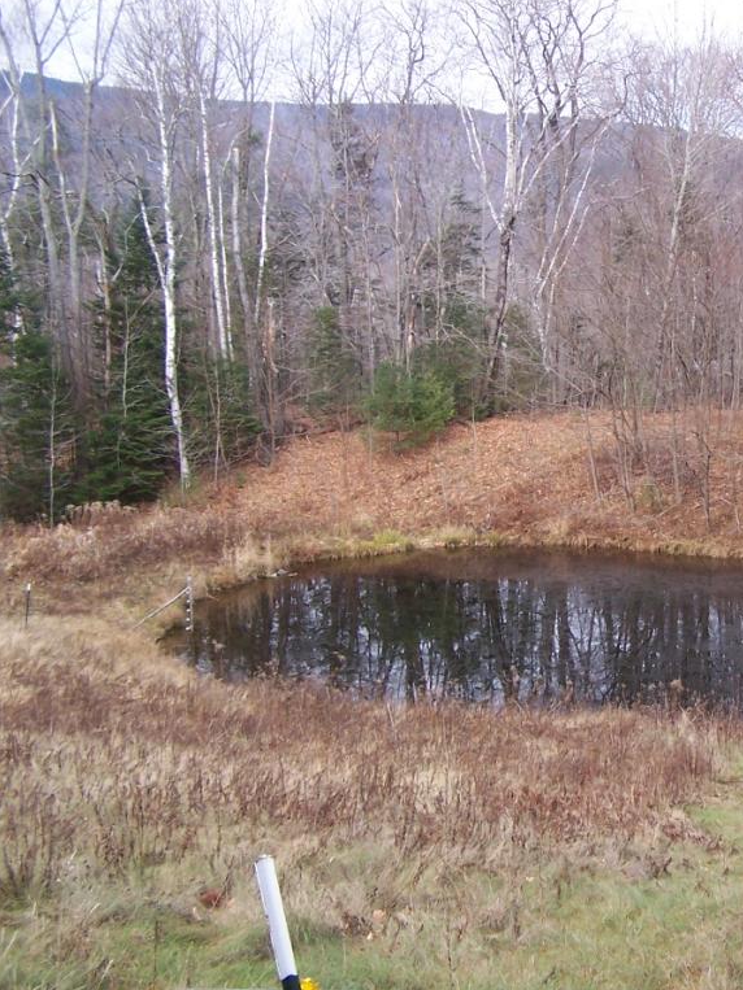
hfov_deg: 27.6
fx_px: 1460
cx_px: 664
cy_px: 493
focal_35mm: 51
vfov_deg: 37.5
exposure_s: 1/125
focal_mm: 6.3
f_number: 2.8
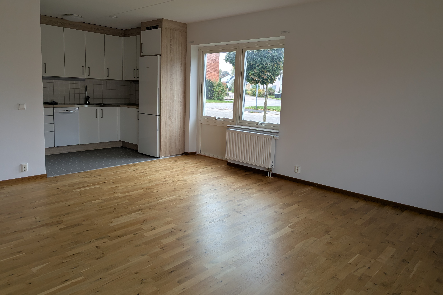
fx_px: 320
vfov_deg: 49.5
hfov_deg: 69.4
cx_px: 216
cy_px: 131
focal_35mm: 26
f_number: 1.85
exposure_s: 1/109
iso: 46
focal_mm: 6.81
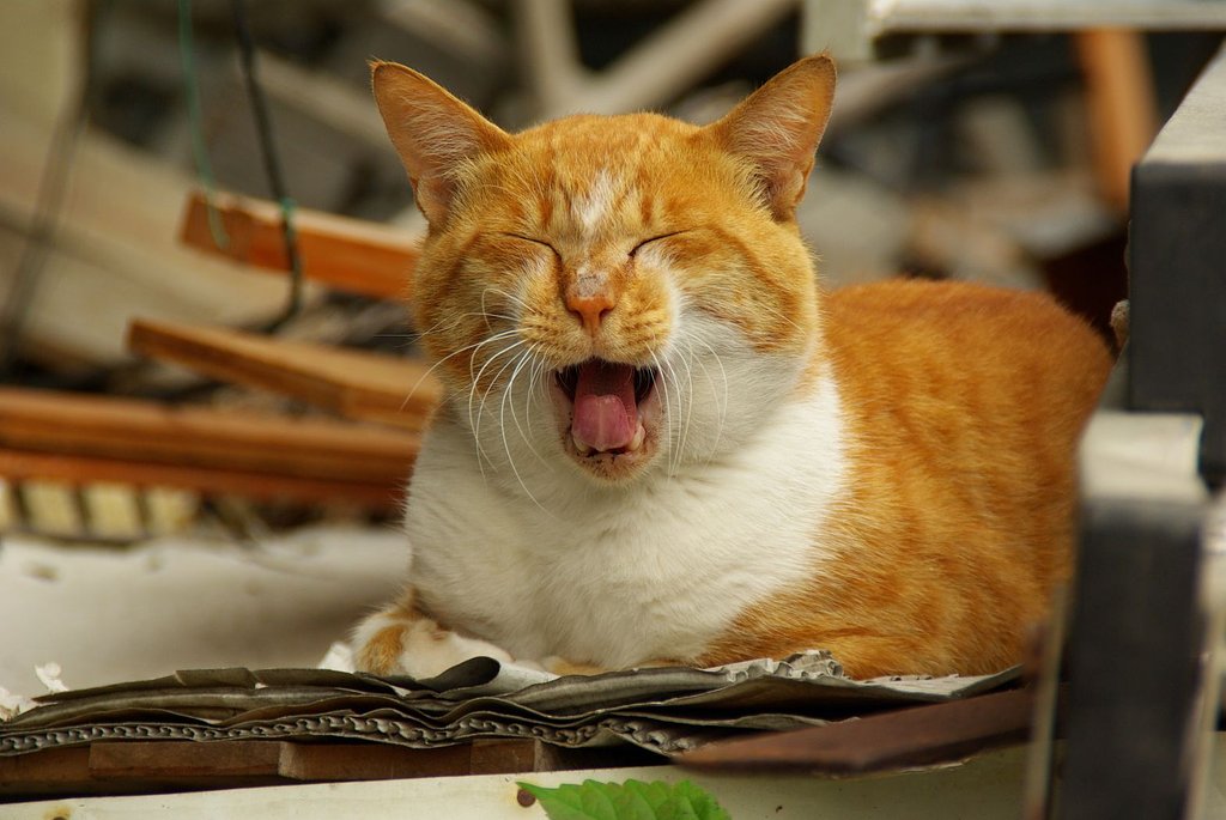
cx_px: 613
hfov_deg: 9.3
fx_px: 7568
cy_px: 410
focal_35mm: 222
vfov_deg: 6.2
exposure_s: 1/125
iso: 200
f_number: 6.3
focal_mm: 148
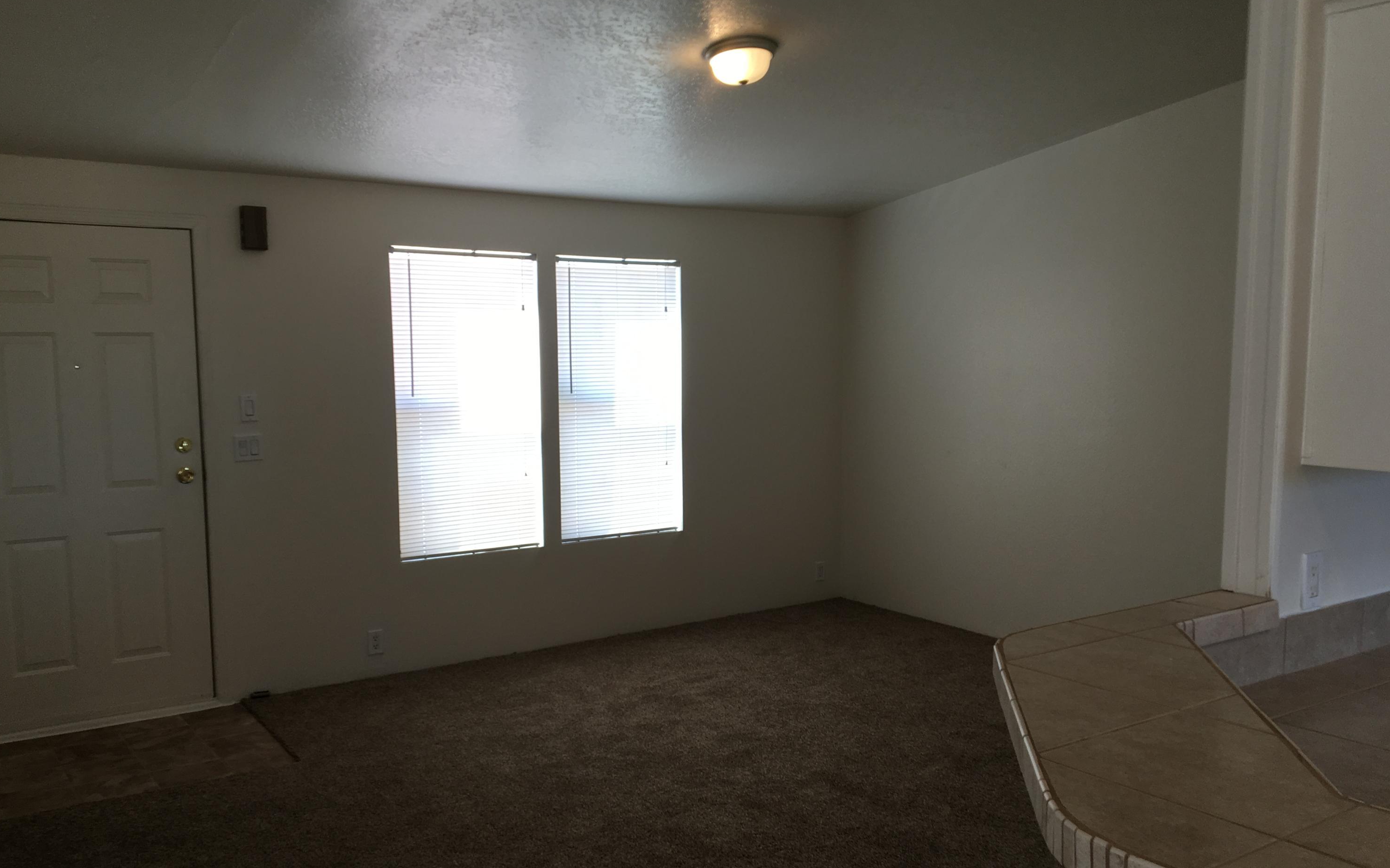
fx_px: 1174
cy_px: 482
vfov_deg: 40.5
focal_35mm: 31
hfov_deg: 61.2
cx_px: 695
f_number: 2.2
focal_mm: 4.15
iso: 25
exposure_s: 1/60
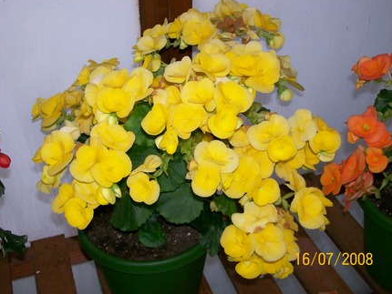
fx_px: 521
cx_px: 192
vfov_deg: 31.5
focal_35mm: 46
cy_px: 146
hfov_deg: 41.2
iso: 80
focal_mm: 7.6
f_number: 3
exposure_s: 1/73.1
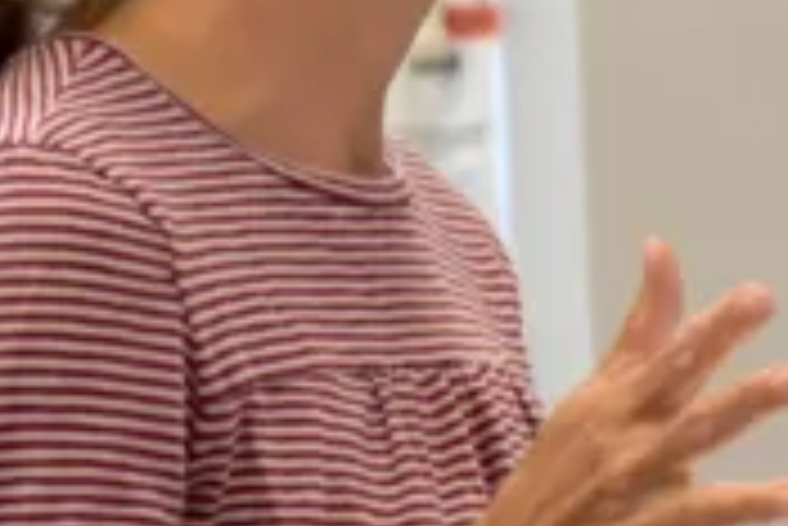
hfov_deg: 2.8
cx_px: 838
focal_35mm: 744
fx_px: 16298
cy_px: 216
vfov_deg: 1.9
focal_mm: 116
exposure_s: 1/250
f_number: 4.8
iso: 2000
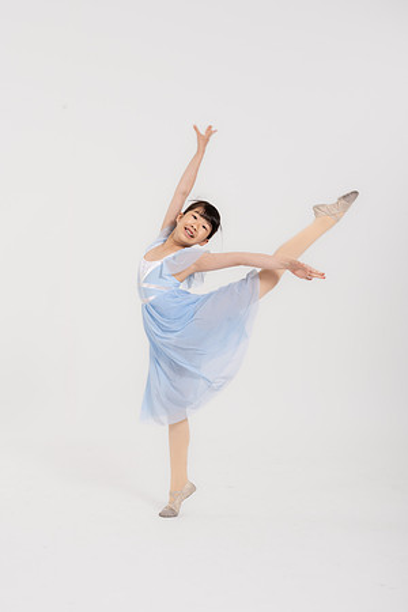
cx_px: 204
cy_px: 306
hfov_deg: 27.0
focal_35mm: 50
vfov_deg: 39.6
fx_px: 850
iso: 320
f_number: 10
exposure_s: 1/160
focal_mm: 50
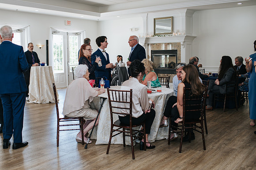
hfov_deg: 46.6
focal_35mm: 42
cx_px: 104
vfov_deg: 32.1
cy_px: 85
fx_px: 296
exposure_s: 1/200
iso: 500
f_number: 3.5
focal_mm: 35
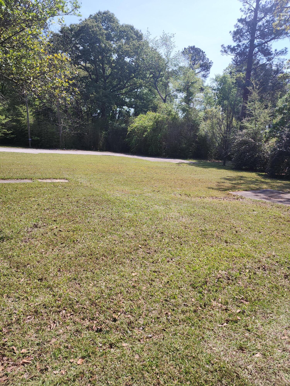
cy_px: 193
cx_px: 145
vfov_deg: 73.9
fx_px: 257
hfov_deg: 58.9
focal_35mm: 23
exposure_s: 1/736
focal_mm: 6.4
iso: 12
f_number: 1.8
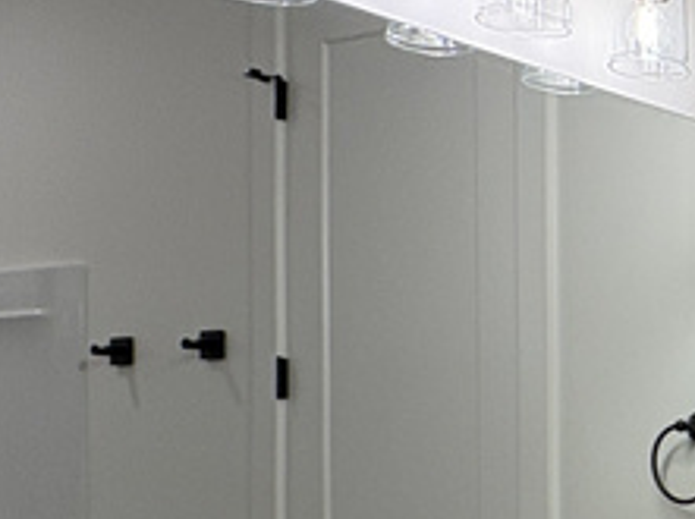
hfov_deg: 21.3
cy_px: 425
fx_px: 1303
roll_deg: +1.9
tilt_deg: +2.0
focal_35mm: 65
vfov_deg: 22.2
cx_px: 1208
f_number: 2.2
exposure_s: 1/120
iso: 80
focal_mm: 2.22
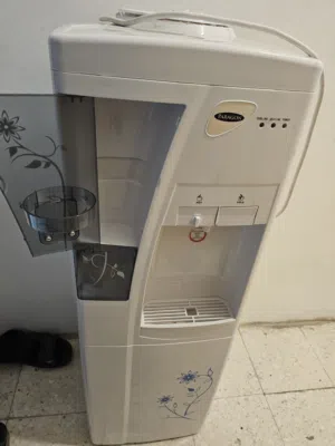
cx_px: 168
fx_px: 297
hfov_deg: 58.9
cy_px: 223
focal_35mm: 23
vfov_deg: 73.9
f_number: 1.7
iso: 640
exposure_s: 1/33.3
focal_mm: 6.3
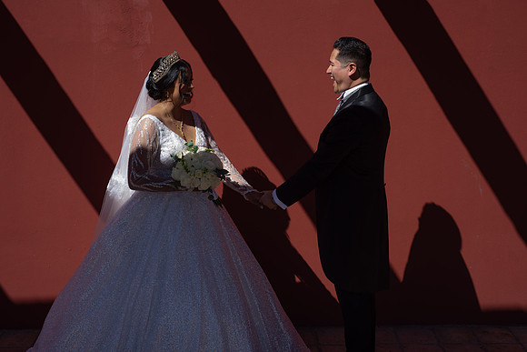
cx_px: 264
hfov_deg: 39.6
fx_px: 732
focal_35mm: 50
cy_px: 176
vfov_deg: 27.0
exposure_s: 1/250
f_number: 6.3
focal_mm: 50
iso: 100
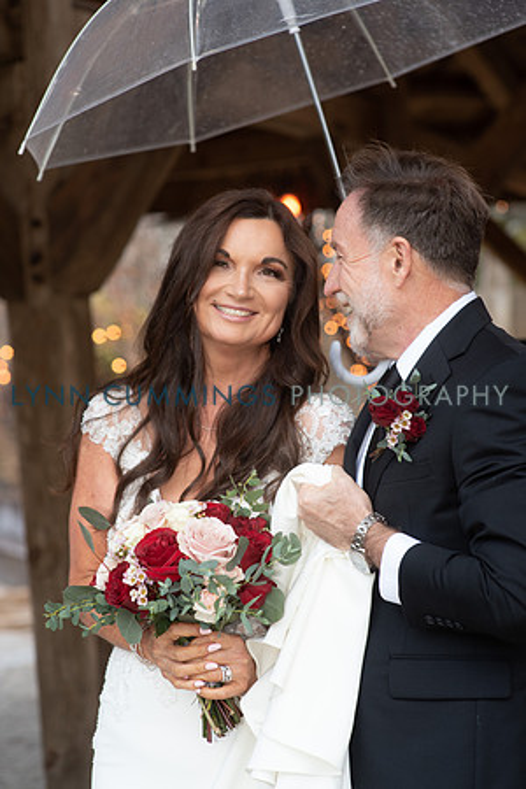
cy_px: 394
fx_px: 1863
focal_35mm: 85
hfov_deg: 16.1
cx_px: 263
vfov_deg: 23.9
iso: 640
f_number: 3.2
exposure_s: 1/125
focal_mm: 85
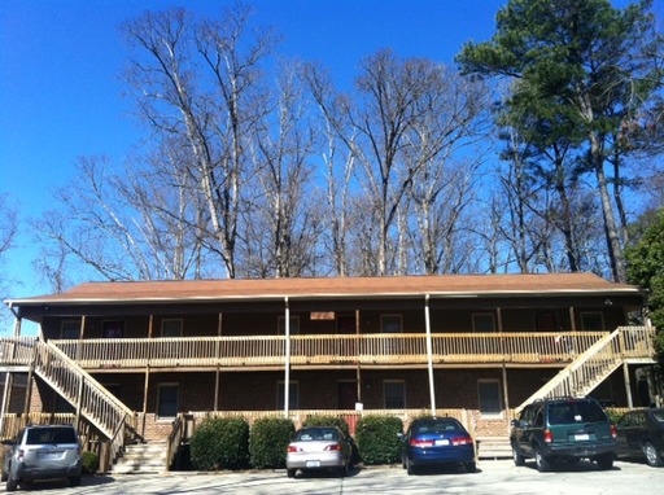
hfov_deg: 52.7
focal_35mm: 35
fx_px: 670
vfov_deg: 40.6
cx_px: 332
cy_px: 248
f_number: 2.8
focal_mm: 3.85
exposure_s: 1/1005
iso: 80
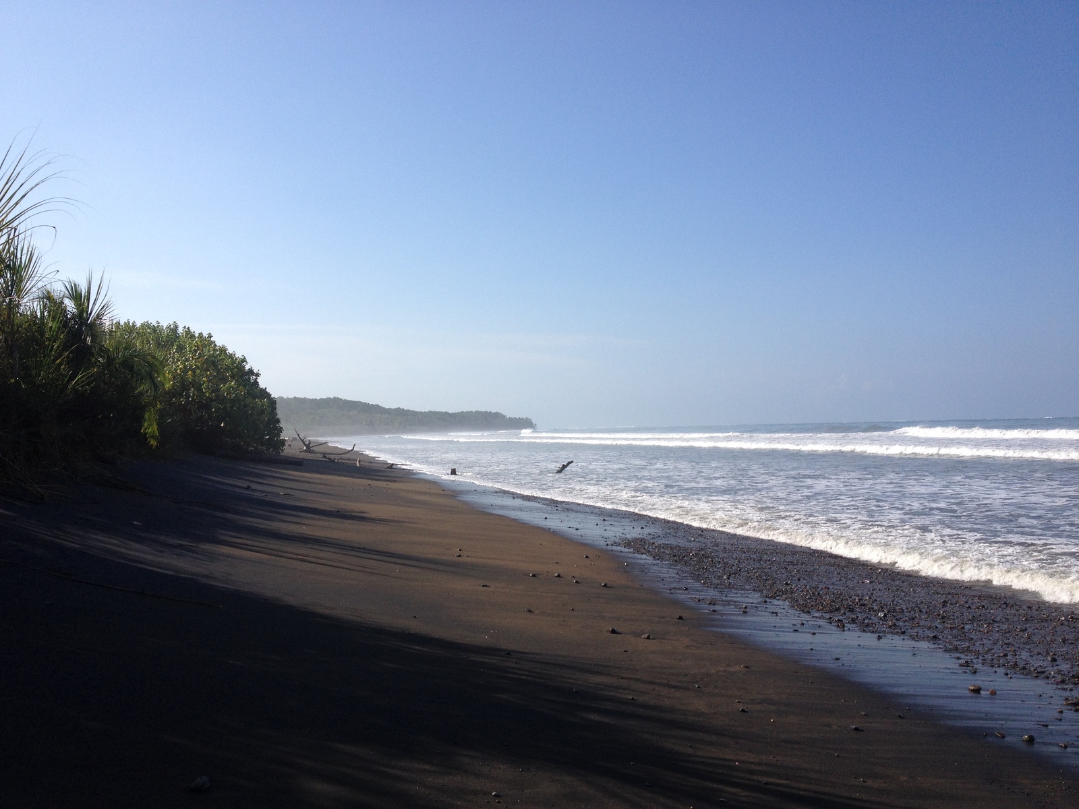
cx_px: 540
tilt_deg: -1.7
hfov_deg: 52.6
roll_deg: +0.9
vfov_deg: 40.7
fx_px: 1091
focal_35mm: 35
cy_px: 404
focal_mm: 4.28
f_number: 2.4
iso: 50
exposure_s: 1/2123
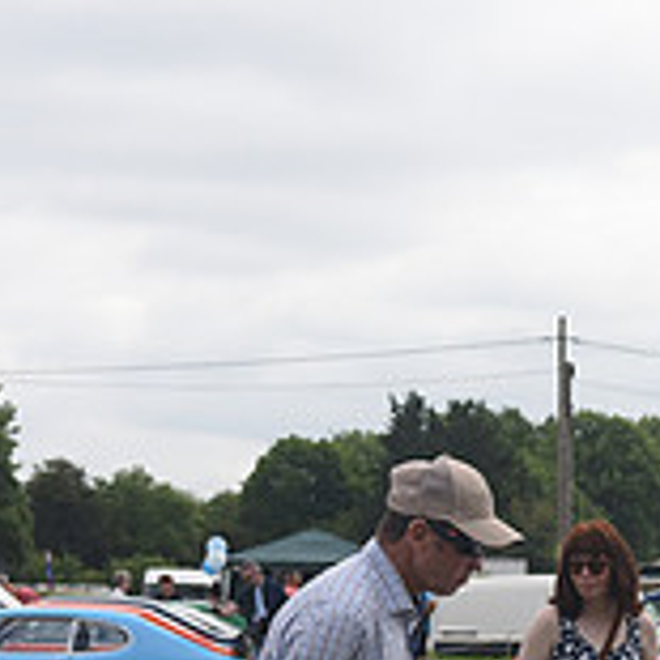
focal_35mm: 165
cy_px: 820
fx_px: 3559
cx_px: 1099
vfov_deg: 10.4
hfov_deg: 10.1
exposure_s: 1/1000
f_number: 5.6
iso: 720
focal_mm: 52
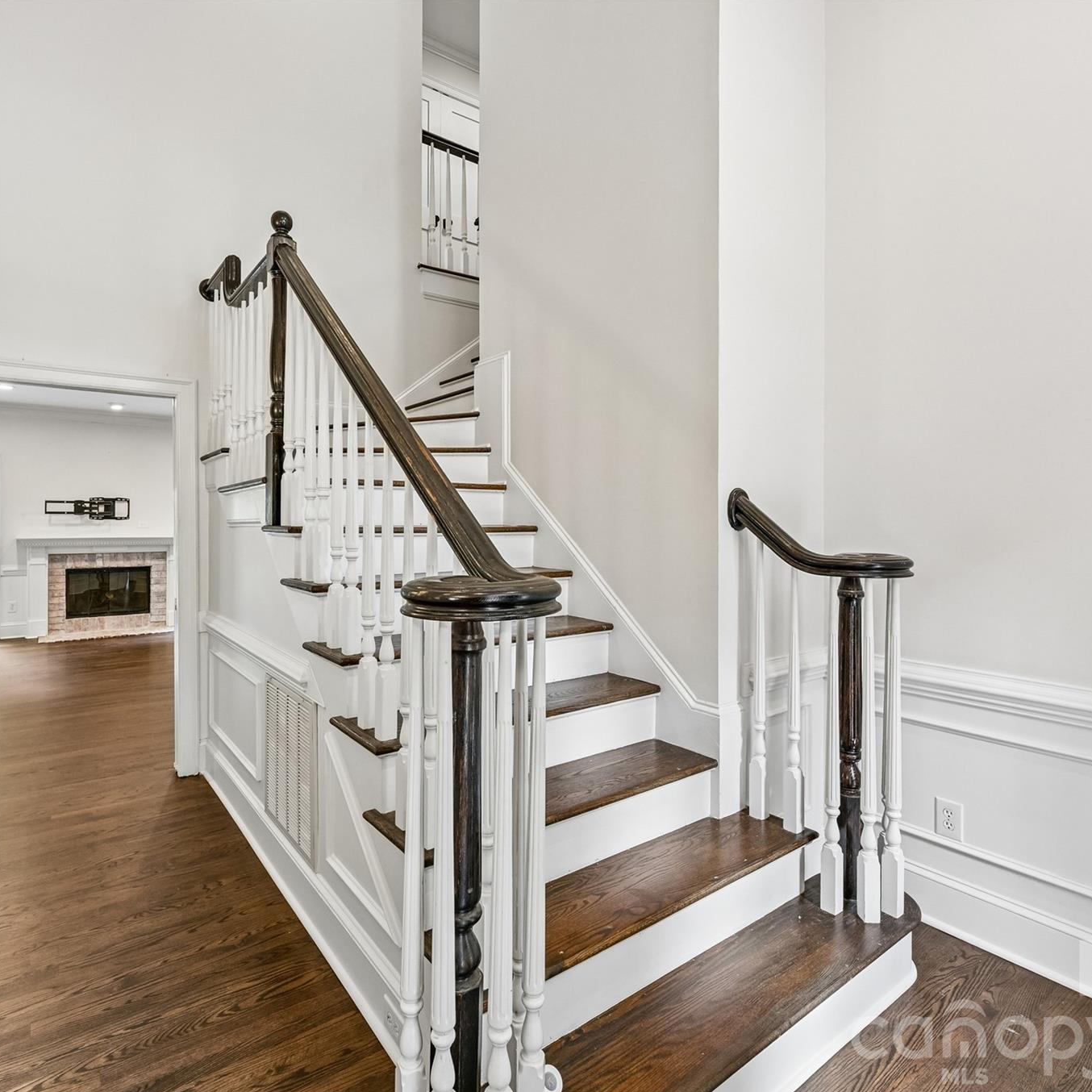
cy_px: 548
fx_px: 642
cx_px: 511
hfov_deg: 80.6
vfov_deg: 80.7
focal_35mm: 18
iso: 400
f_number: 8
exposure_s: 1/13
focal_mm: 14
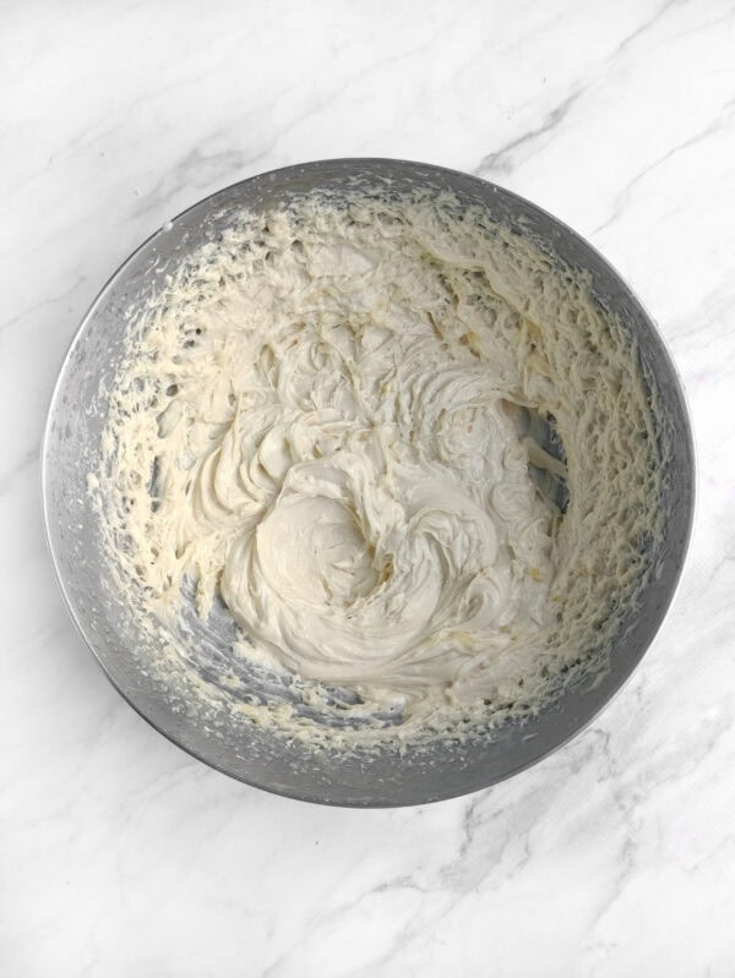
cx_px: 368
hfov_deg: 54.9
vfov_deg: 69.4
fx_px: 707
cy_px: 489
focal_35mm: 25
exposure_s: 1/100
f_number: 1.9
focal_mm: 5.4
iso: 66
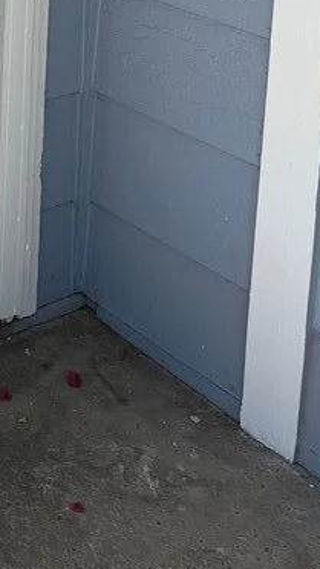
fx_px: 1087
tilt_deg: -6.0
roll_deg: -2.3
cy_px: -180
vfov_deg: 25.2
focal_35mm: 72
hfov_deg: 15.6
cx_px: -135
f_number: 1.78
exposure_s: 1/2445
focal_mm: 6.76
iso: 80
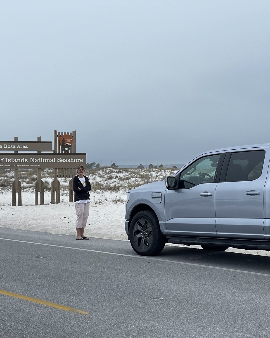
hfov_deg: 22.5
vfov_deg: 27.9
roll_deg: +0.7
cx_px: 145
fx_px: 679
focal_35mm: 68
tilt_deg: +0.7
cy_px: 168
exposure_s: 1/432
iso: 25
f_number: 2
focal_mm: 6
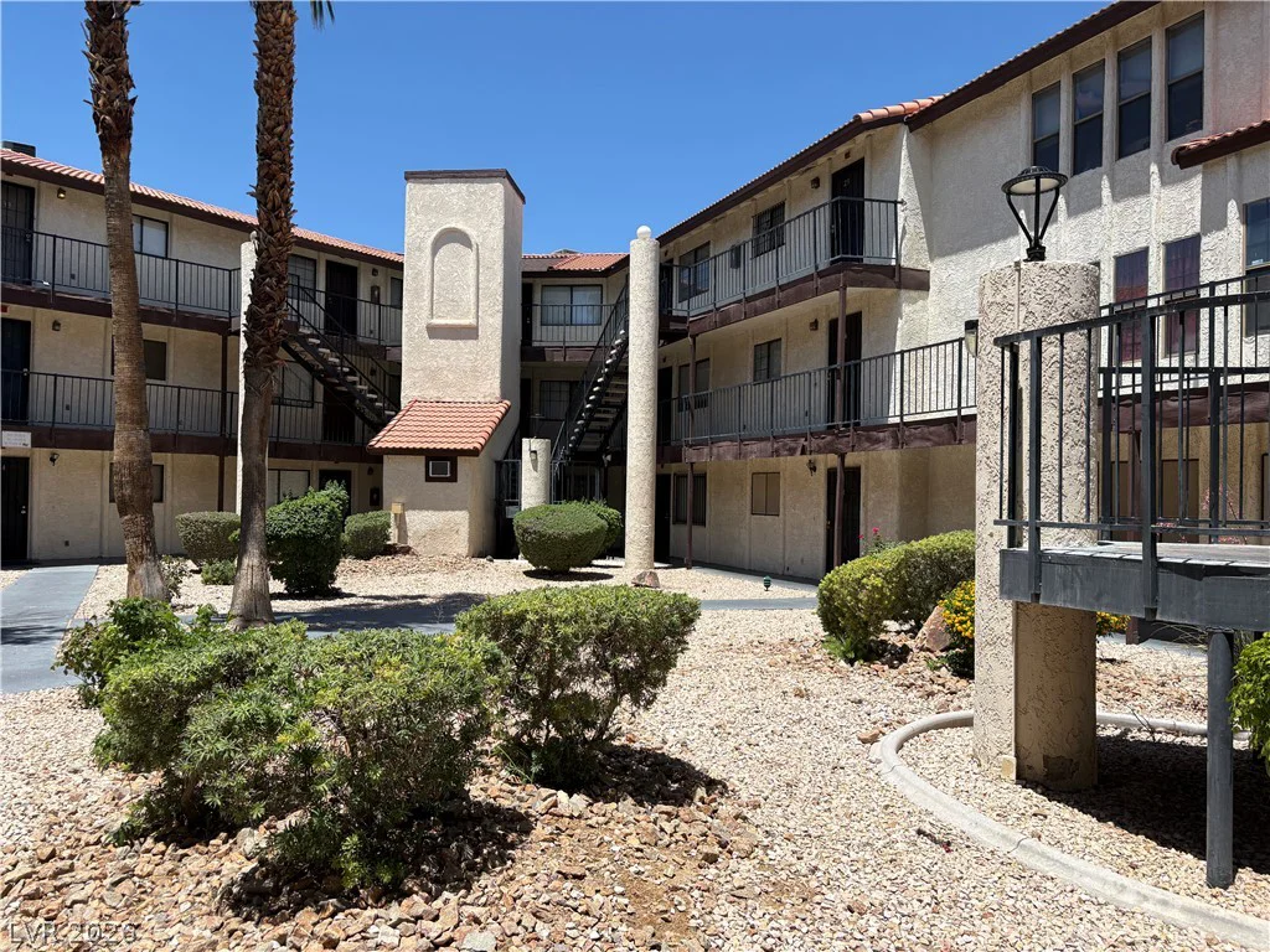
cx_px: 635
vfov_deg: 53.1
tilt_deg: +0.1
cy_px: 476
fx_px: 954
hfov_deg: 67.3
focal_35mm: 26
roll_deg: +0.5
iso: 50
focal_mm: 5.96
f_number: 1.6
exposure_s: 1/4065
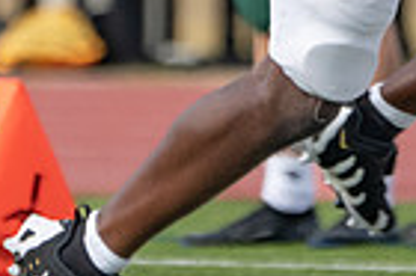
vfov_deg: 0.5
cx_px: 332
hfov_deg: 0.8
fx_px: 30575
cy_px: -192
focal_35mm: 2649
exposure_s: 1/1250
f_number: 5.6
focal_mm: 400
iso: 320
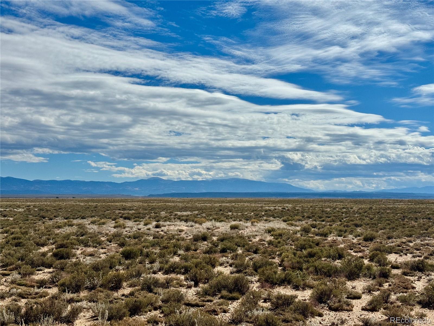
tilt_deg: +2.9
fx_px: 602
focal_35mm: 48
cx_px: 217
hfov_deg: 39.7
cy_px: 163
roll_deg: -0.3
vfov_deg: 30.3
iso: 64
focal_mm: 6.76
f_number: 1.78
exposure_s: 1/15385
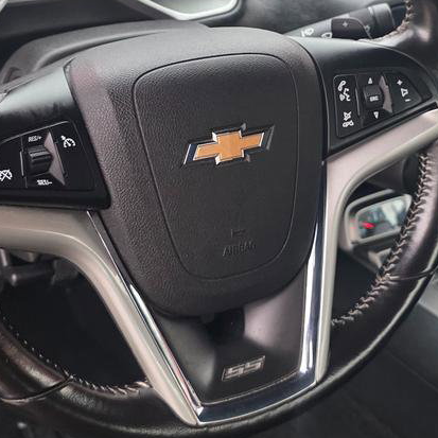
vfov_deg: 27.2
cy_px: 161
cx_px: 248
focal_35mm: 63
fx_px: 902
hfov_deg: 27.3
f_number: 1.7
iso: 800
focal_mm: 6.3
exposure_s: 1/100
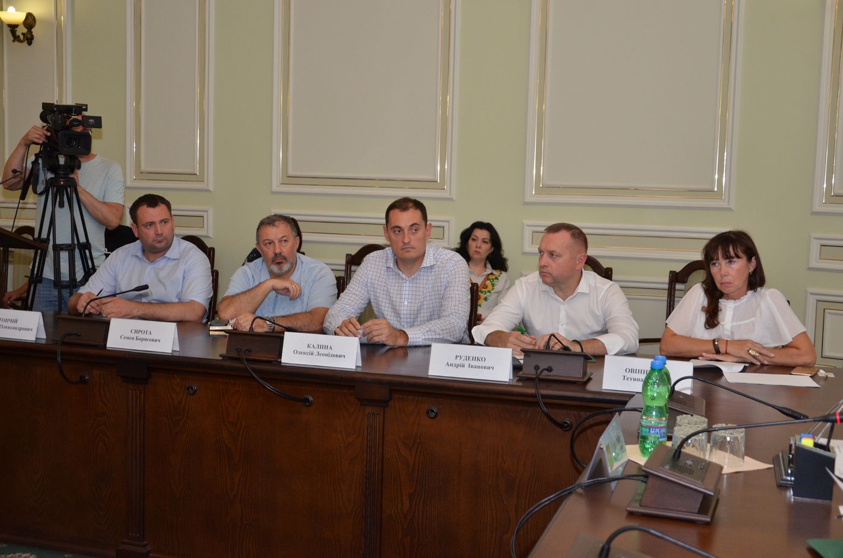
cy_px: 279
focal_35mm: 45
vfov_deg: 29.7
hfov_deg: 43.7
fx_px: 1051
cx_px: 422
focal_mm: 30
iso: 800
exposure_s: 1/250
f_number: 4.2
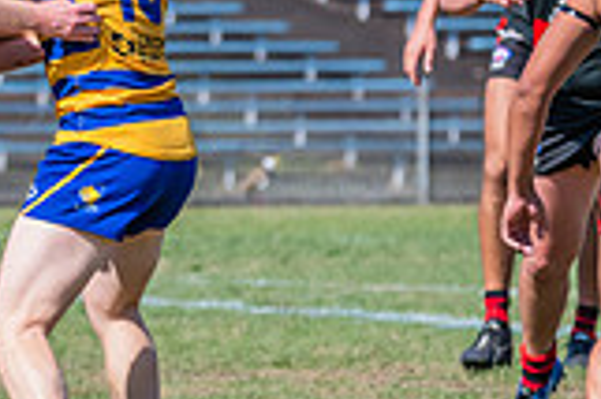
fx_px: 15610
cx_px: -190
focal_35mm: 936
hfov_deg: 2.2
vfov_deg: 1.5
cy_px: -103
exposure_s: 1/1600
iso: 800
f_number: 9
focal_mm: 260
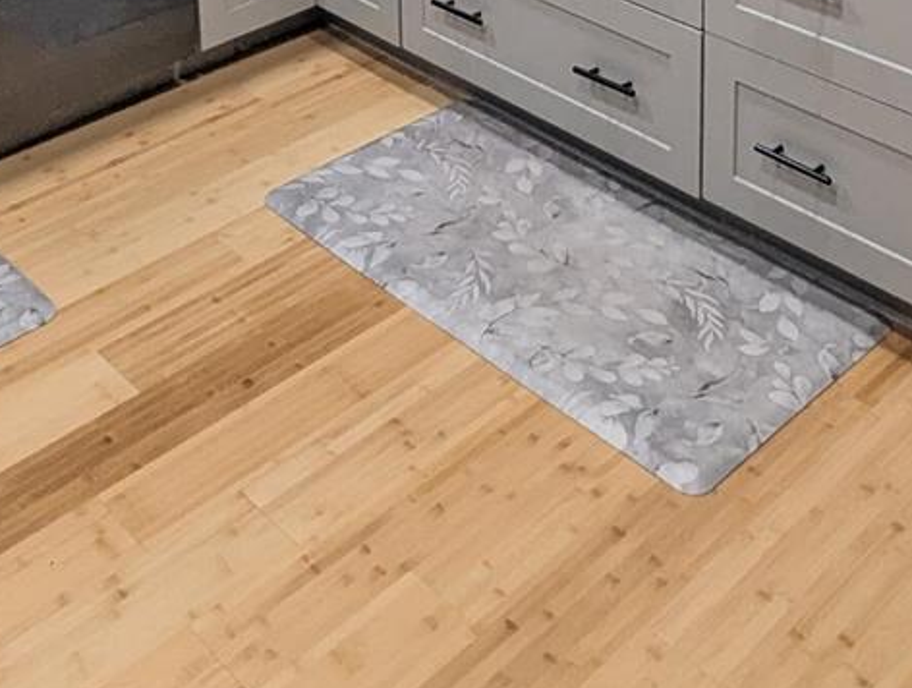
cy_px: -417
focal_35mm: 54
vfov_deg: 21.5
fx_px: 1426
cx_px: 522
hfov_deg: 35.4
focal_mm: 2.35
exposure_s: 1/60
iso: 242
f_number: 2.2
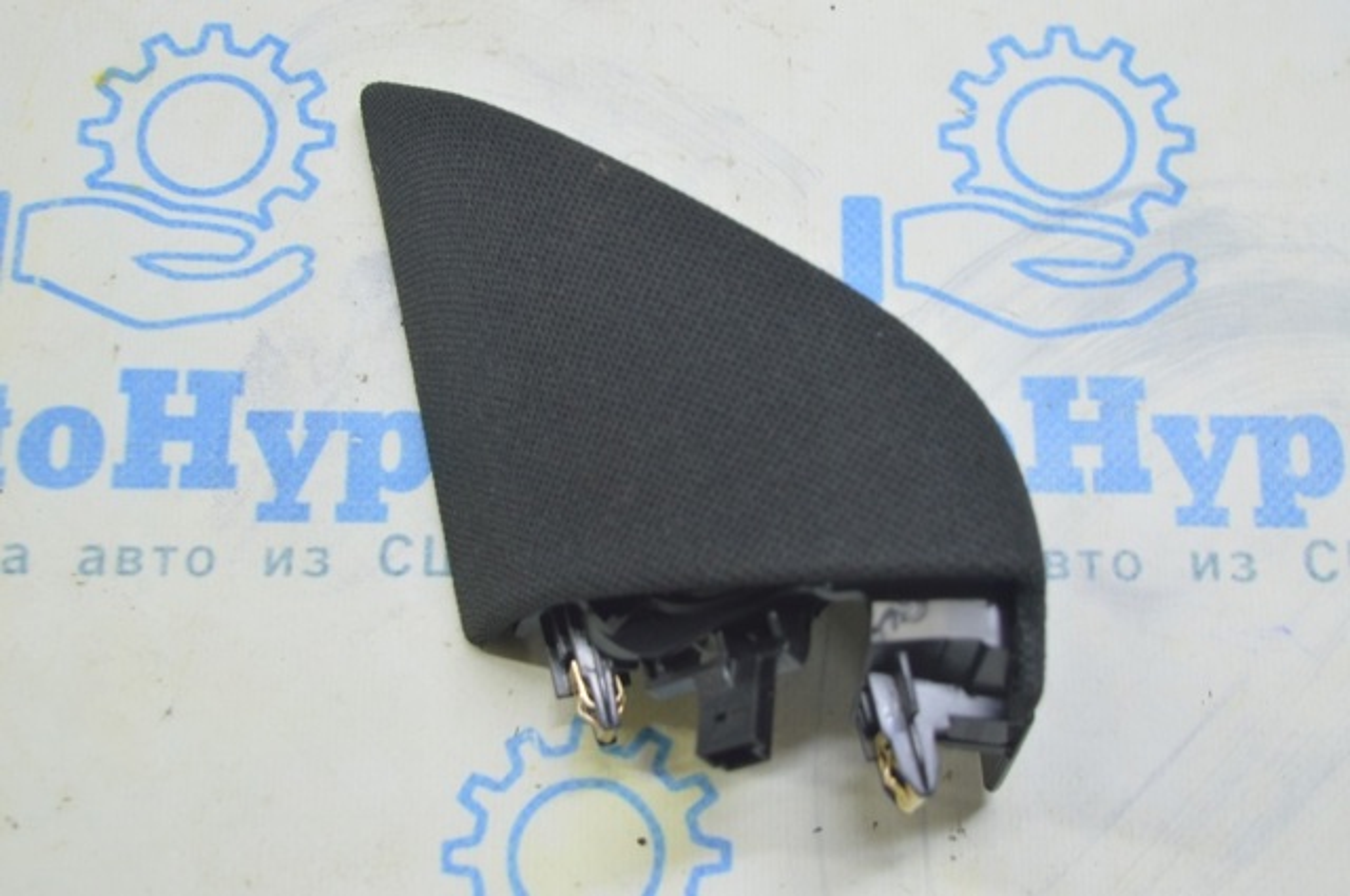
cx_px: 675
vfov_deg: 23.7
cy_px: 448
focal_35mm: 57
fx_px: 2135
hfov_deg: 35.1
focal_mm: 38
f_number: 5.6
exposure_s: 1/20
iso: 400
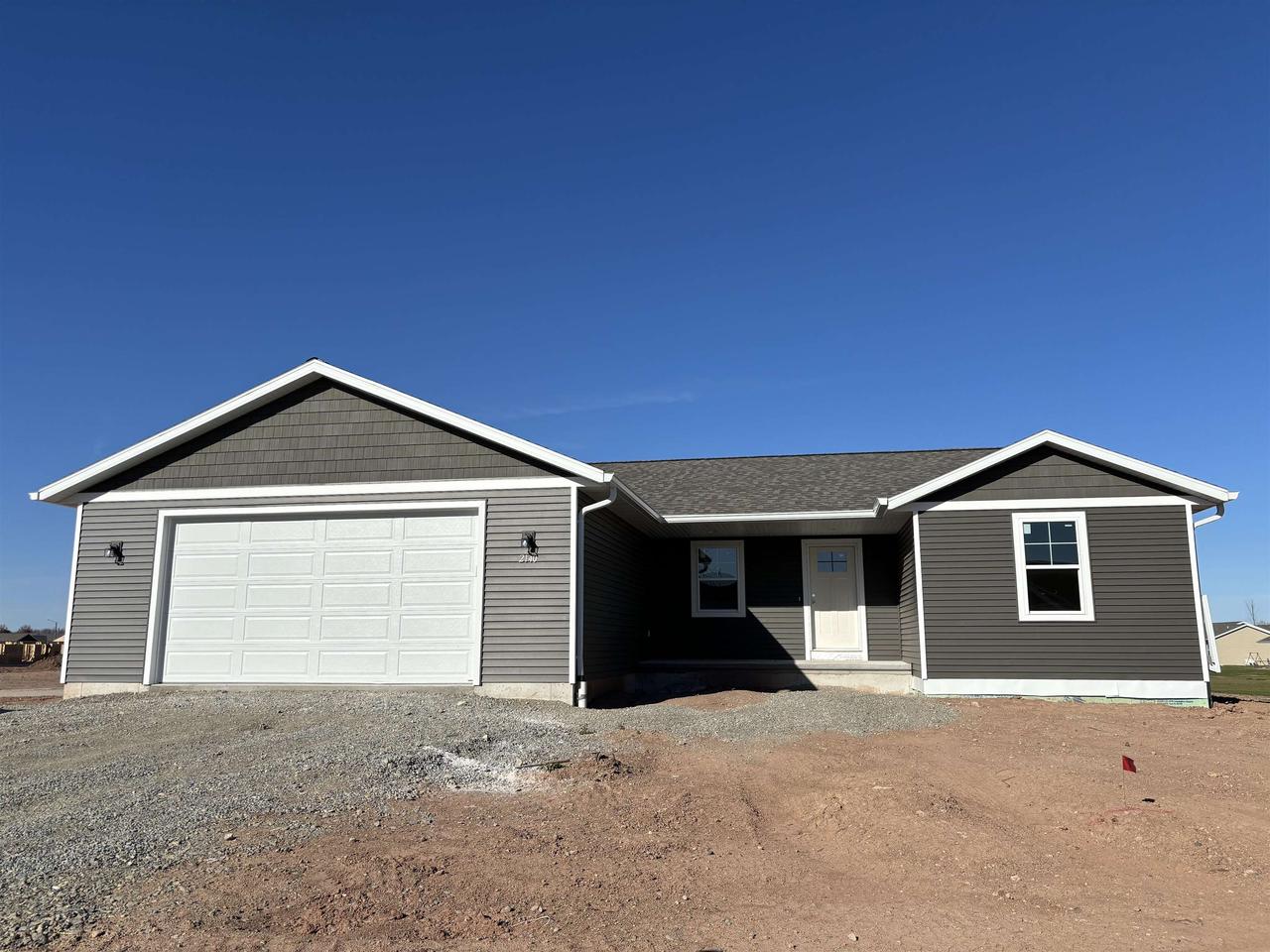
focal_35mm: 26
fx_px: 954
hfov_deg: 67.3
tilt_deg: +9.6
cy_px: 476
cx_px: 635
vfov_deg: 53.1
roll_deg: -0.4
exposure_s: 1/6711
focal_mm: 5.96
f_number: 1.6
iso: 50
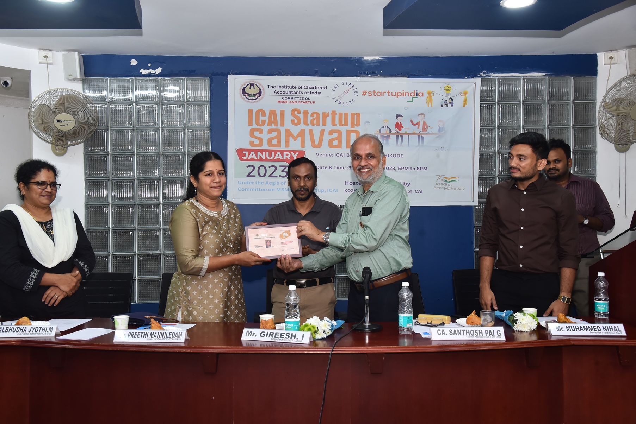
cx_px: 318
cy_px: 212
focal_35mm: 38
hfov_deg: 50.7
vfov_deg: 35.1
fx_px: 672
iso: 1000
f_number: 7.1
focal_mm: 38
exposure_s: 1/100
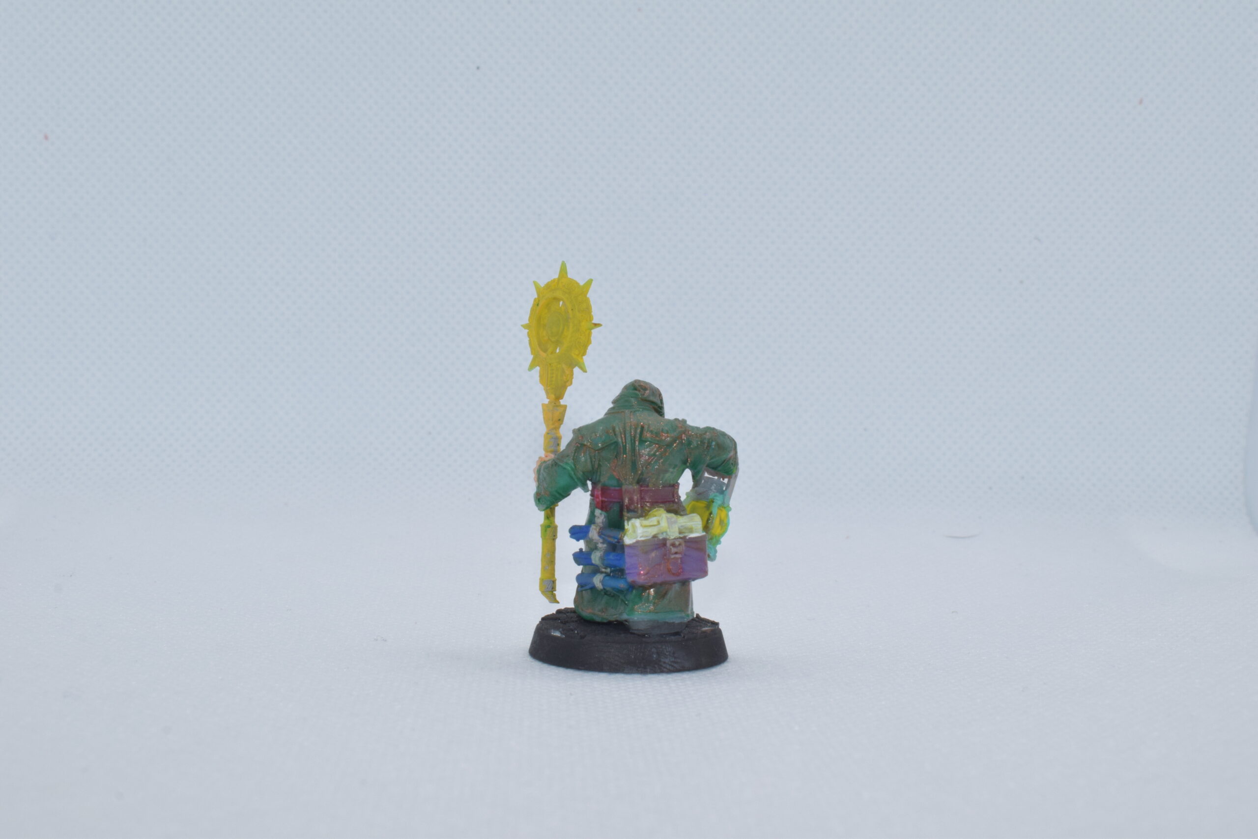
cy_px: 420
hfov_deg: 37.8
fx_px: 1835
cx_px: 629
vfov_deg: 25.8
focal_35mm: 52
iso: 800
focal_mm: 35
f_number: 20
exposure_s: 1/125
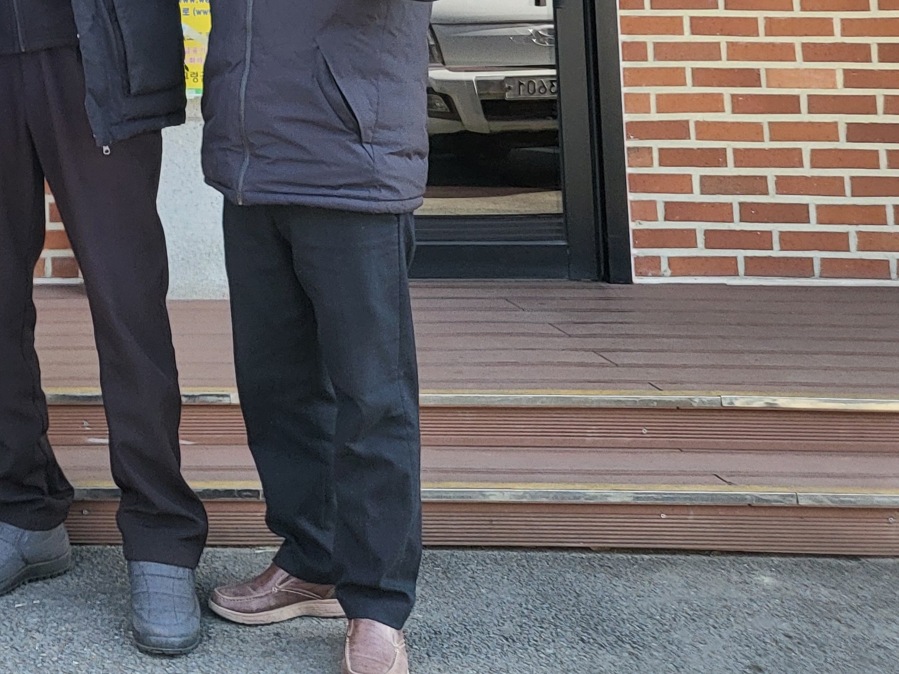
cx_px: -184
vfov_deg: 19.9
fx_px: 1766
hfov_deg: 25.6
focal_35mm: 68
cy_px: -199
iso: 50
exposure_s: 1/601
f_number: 1.8
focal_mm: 4.25
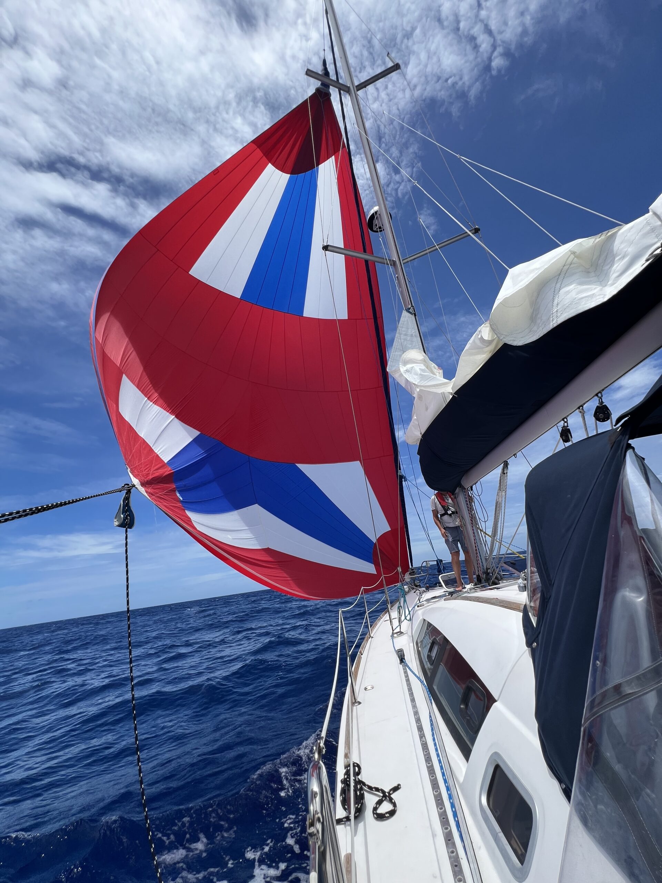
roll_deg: +9.5
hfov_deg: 89.9
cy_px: 442
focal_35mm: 13
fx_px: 331
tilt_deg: +21.7
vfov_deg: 106.2
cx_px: 331
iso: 32
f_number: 1.8
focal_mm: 1.57
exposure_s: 1/1876
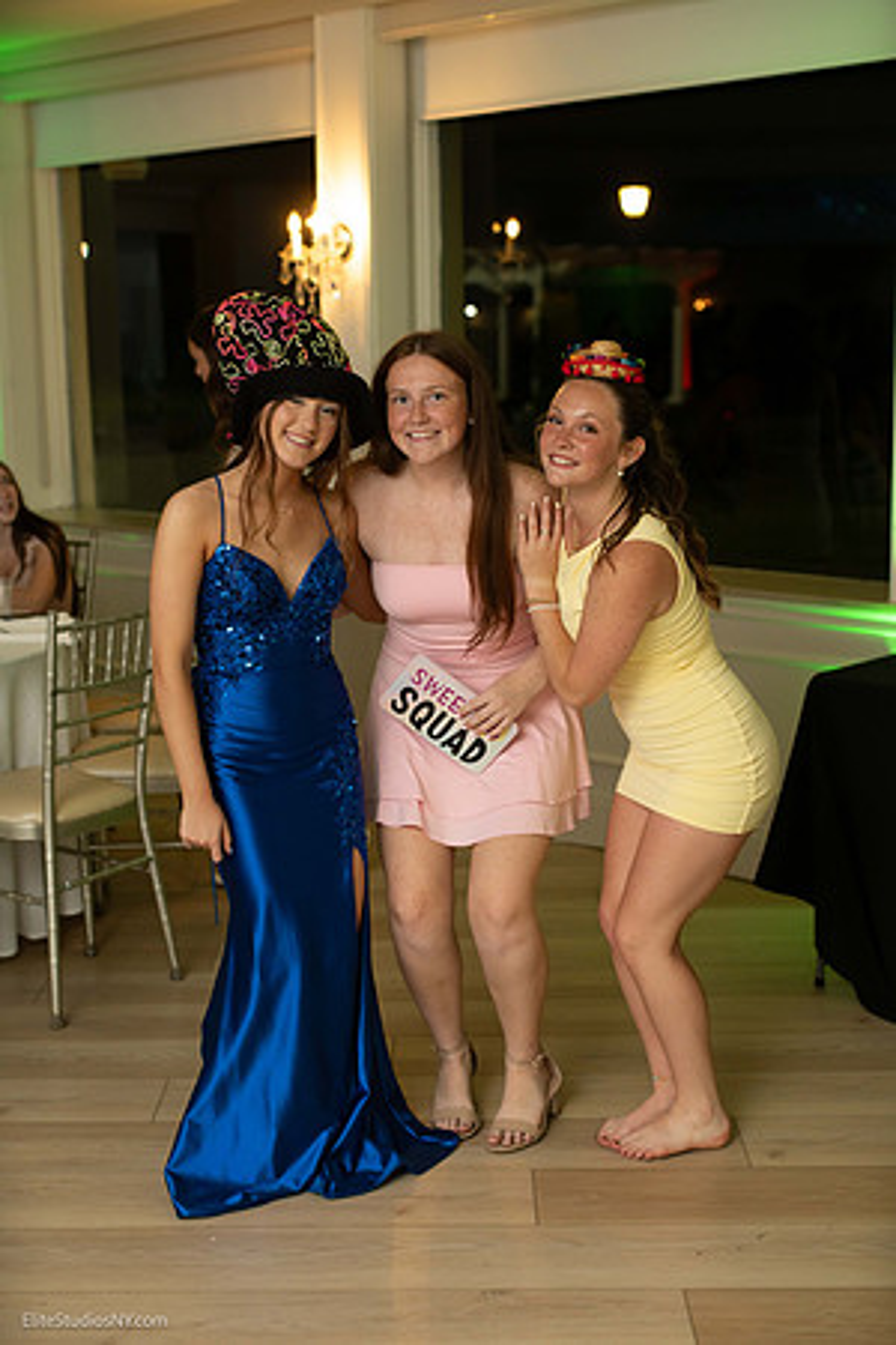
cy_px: 672
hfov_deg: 27.0
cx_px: 448
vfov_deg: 39.6
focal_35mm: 50
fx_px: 1867
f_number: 2.8
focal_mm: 50
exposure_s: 1/125
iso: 1600
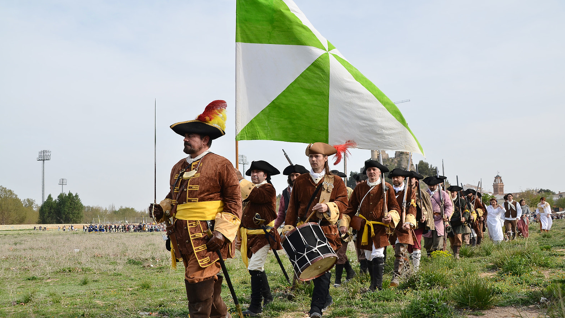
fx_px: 524
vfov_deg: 33.6
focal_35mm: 35
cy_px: 187
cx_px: 282
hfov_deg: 56.6
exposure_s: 1/250
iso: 100
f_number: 6.7
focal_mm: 22
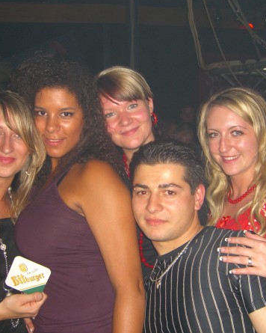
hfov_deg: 30.2
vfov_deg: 37.3
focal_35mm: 50
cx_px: 138
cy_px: 165
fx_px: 492
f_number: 2.8
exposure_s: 1/60
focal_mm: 7.9
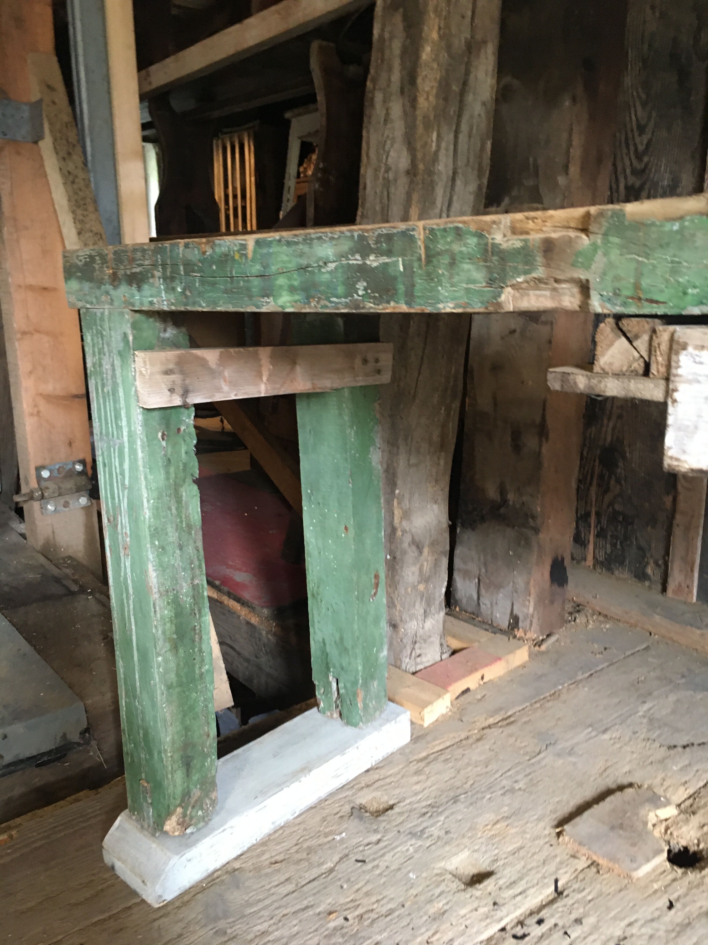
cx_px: 354
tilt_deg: -11.5
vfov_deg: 61.7
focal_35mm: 29
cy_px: 472
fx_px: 791
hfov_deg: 48.2
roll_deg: +2.5
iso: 200
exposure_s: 1/20
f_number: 2.2
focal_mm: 4.15
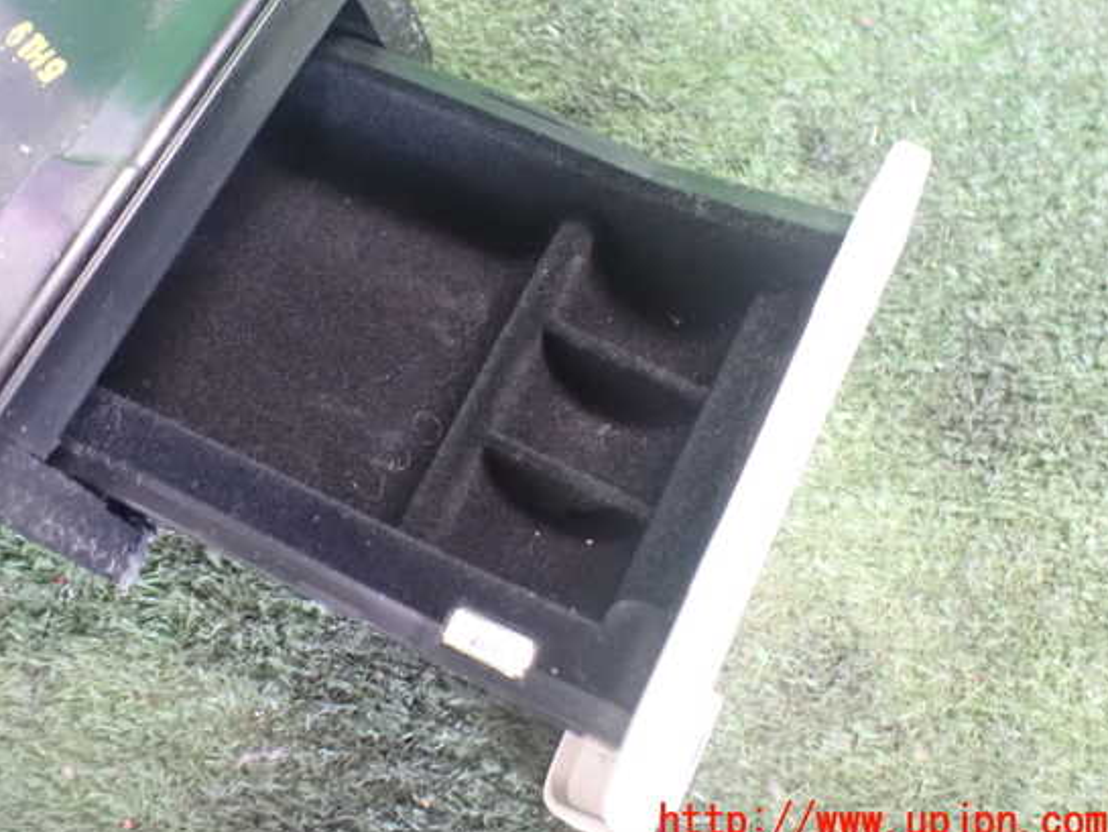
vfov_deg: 42.9
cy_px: 391
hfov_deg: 55.3
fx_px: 1057
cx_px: 508
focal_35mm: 33
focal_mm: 5.4
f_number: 2.3
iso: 1600
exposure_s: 1/30
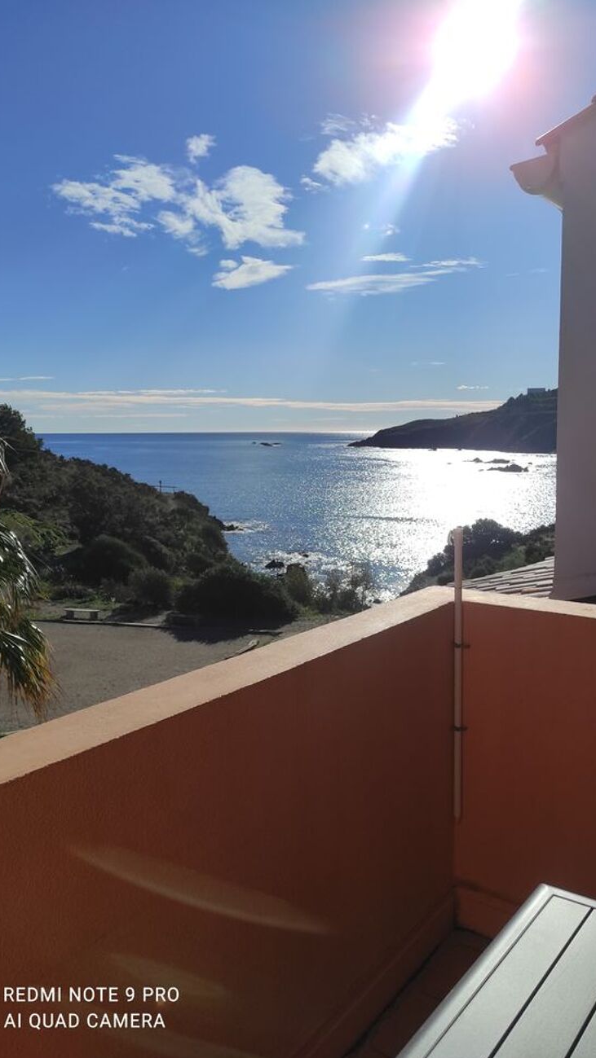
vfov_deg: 67.9
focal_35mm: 28
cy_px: 518
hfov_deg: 41.5
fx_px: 786
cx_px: 320
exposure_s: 1/6641
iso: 100
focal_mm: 5.43
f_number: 1.89
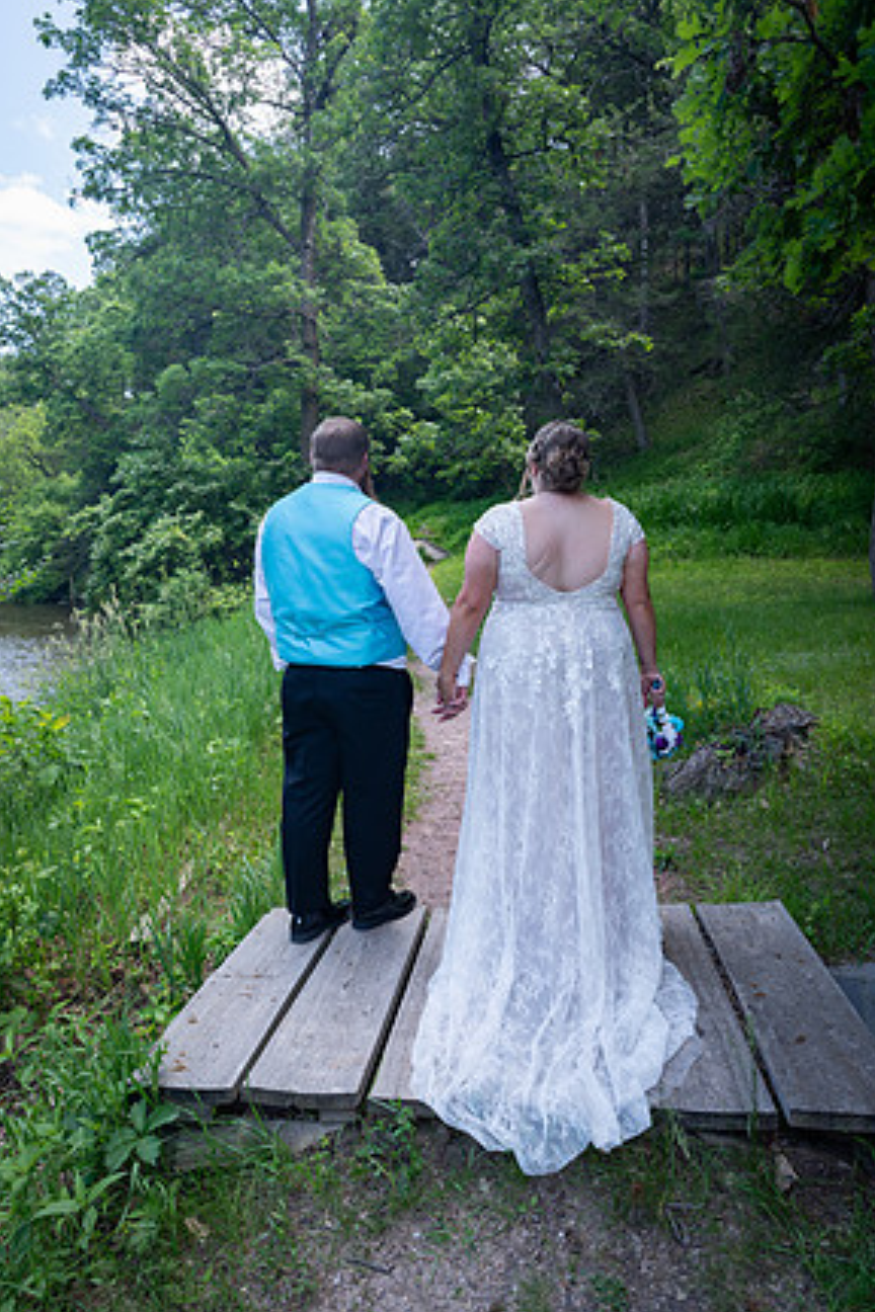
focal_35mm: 25
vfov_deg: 71.5
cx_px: 428
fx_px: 911
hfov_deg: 51.3
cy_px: 635
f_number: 5
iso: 100
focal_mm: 24
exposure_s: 1/125
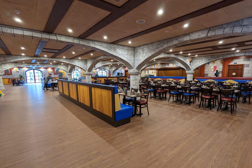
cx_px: 127
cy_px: 91
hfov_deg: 93.3
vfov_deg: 70.3
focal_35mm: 17
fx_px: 119
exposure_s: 1/57.4
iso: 329
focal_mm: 2.35
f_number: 2.2
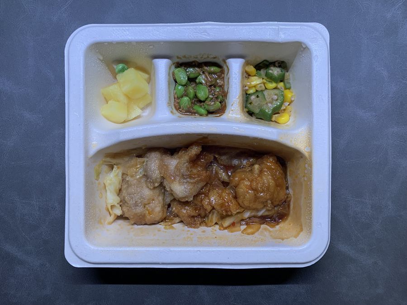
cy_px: 152
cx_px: 204
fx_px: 306
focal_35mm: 26
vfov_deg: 53.1
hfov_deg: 67.3
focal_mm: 4.25
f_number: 1.8
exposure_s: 1/50
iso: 125
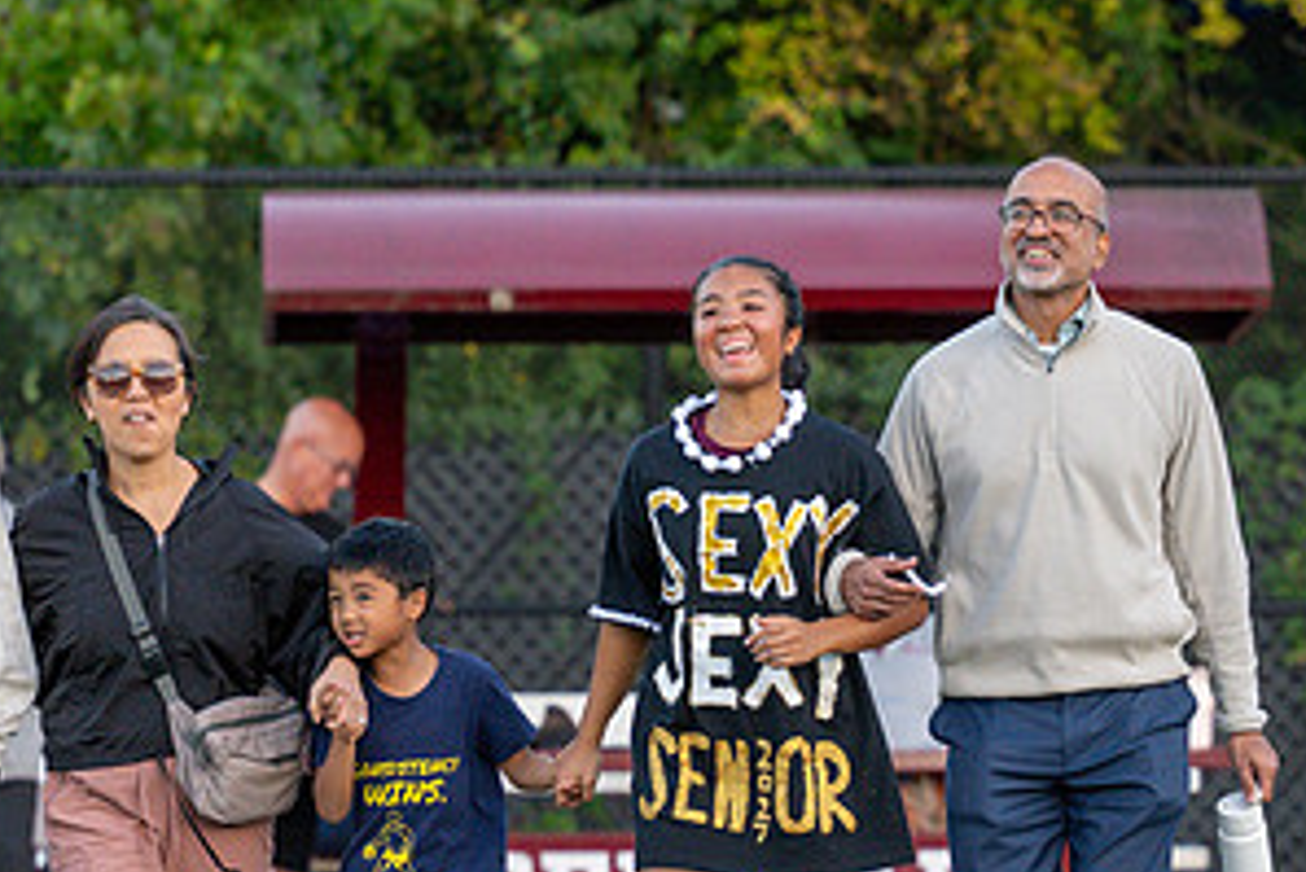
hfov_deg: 4.5
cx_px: 742
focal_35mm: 455
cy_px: 808
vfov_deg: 3.0
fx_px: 16514
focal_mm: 155
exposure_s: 1/1000
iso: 1000
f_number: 3.5
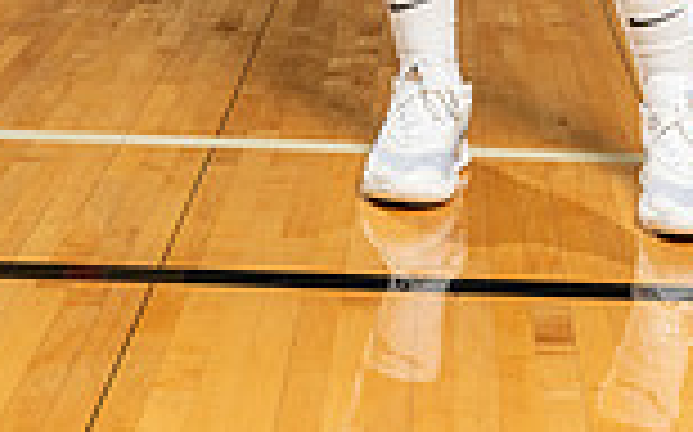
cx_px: 500
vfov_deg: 10.4
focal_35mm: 113
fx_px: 2133
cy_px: -513
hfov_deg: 18.4
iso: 500
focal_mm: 38
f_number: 5.6
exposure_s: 1/250
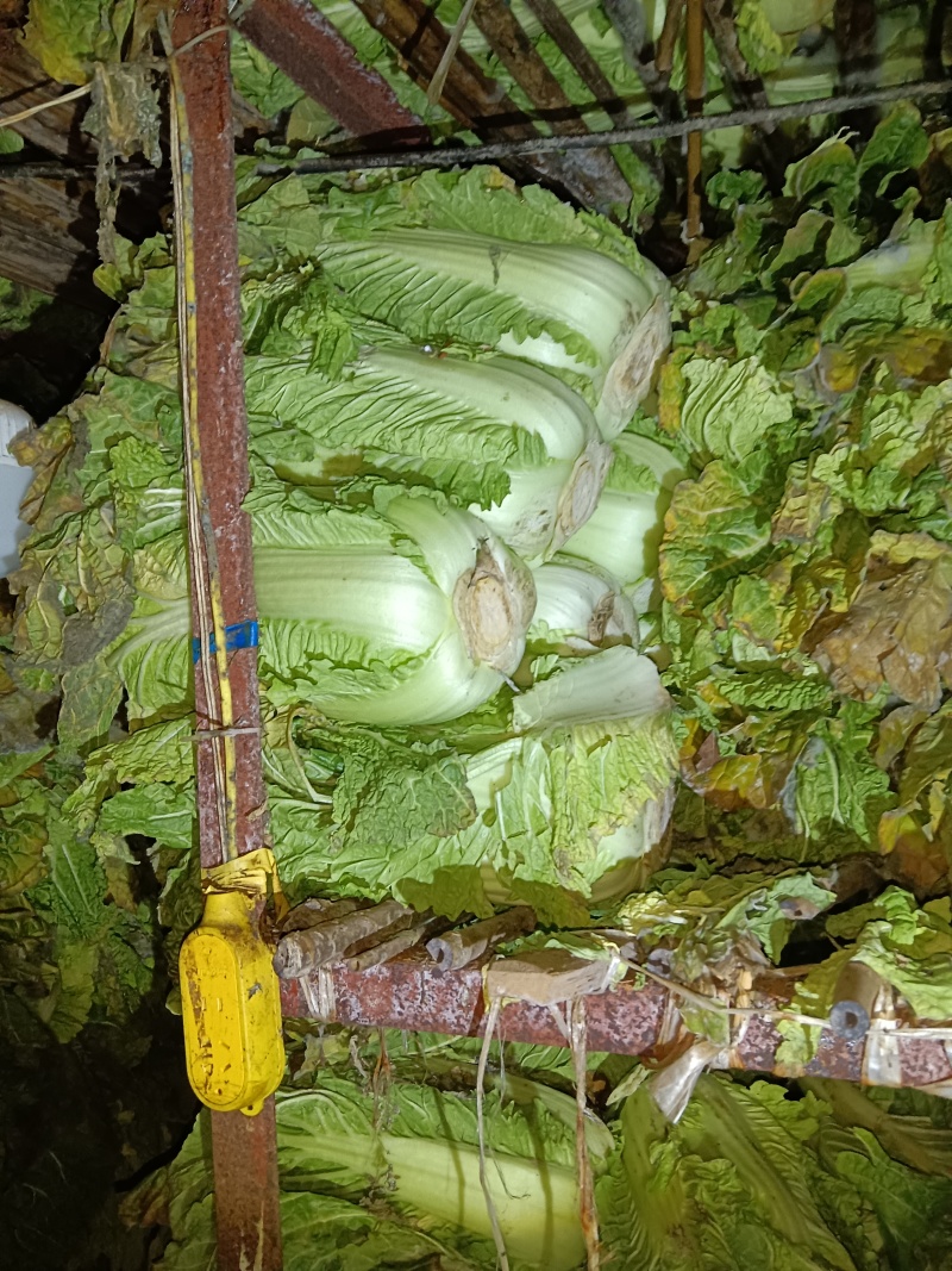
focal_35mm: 26
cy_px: 636
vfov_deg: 67.3
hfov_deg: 53.1
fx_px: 954
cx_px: 476
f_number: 1.8
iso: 1623
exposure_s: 1/16.7
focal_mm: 4.05
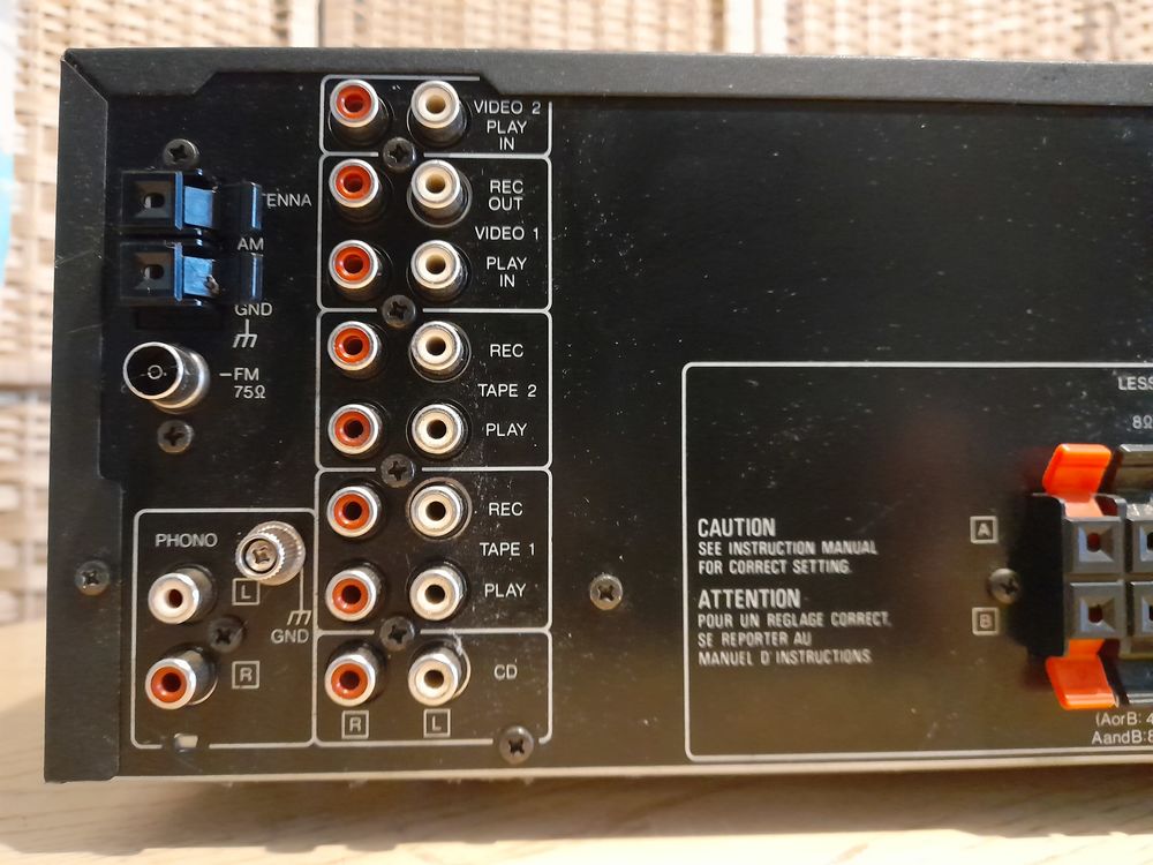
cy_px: 432
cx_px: 576
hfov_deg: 69.4
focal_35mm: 25
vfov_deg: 54.9
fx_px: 833
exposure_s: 1/10
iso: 1600
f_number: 2
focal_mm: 4.6
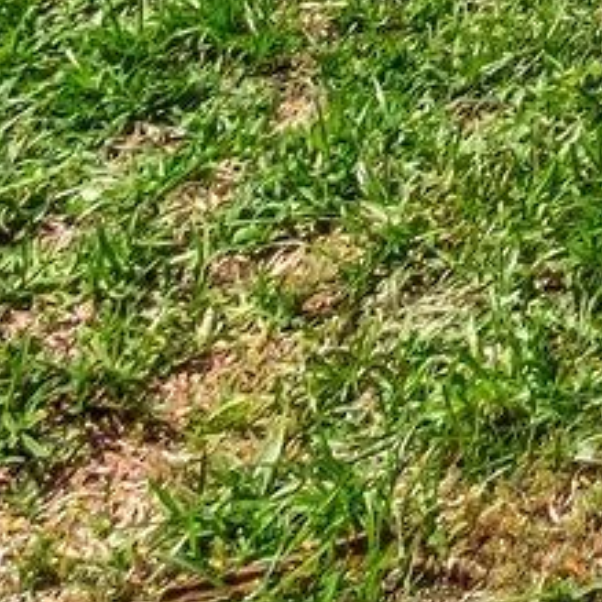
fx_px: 2341
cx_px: 1649
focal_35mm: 119
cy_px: -1233
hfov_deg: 11.1
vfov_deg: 10.3
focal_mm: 10
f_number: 8
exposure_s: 1/4000
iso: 1100
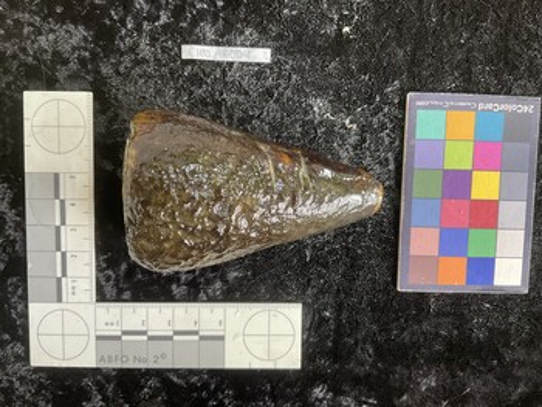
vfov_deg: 48.3
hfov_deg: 61.6
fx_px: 454
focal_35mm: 29
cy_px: 204
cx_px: 271
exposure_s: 1/60
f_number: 1.8
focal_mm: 3
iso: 80
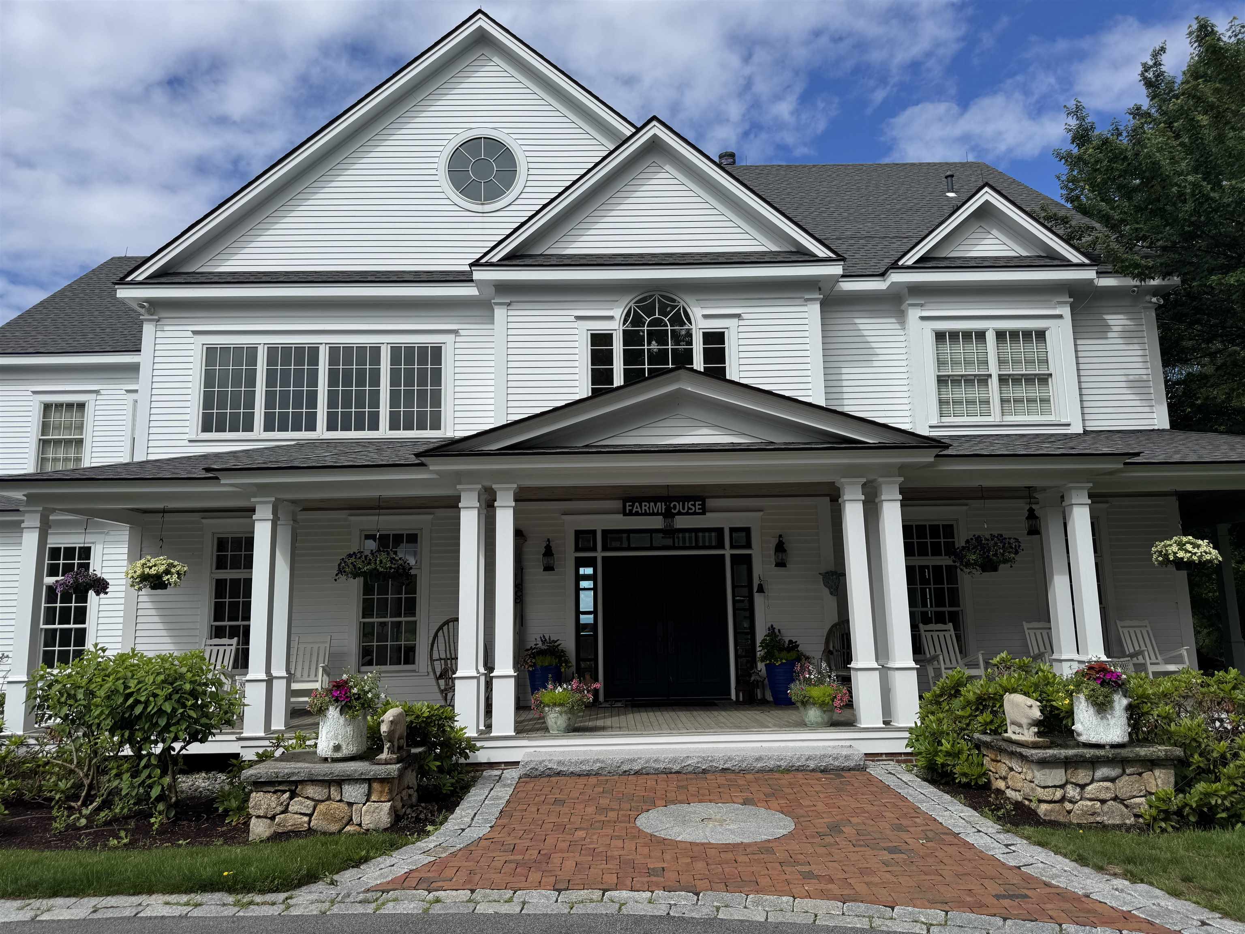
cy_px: 467
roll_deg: +0.5
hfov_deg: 71.6
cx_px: 622
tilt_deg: +9.2
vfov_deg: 56.8
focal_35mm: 24
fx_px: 863
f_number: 1.78
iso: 80
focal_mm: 6.76
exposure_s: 1/4950
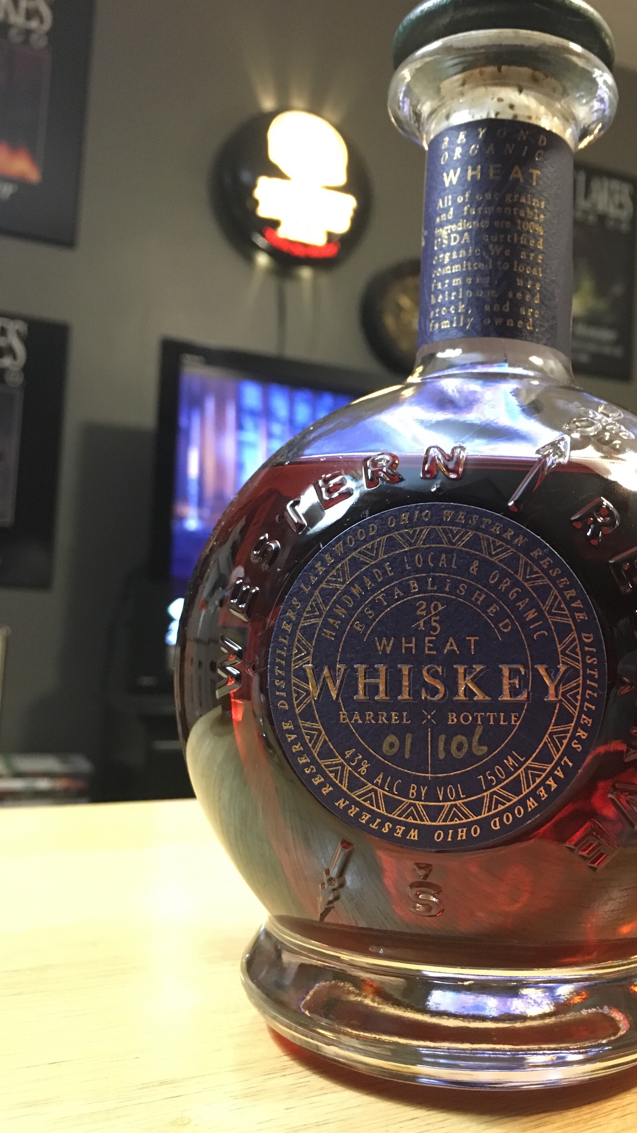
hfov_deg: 36.3
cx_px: 429
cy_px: 571
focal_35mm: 32
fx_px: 961
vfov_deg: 61.0
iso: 400
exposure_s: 1/15
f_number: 2.2
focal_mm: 4.15
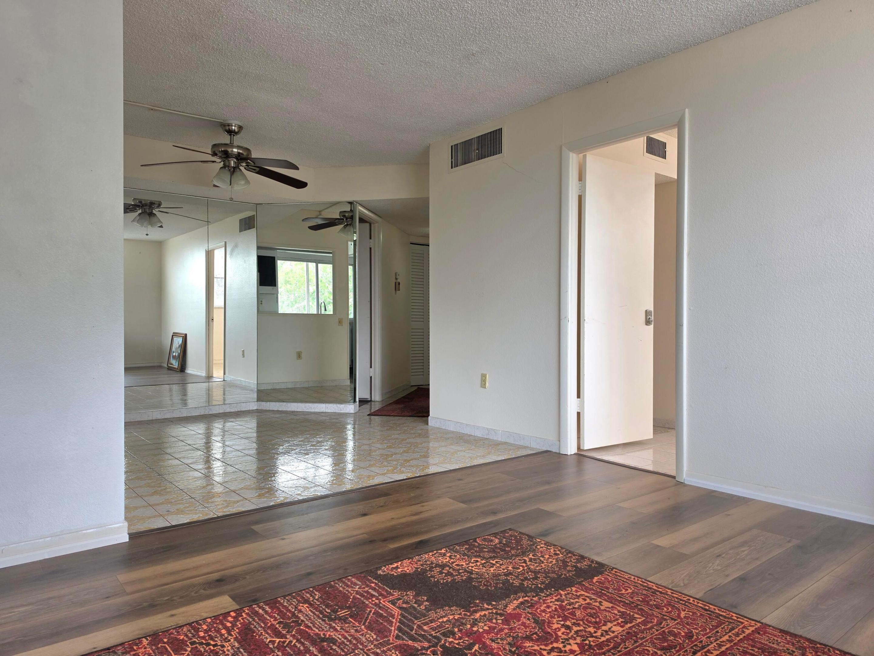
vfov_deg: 58.9
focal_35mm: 23
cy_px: 328
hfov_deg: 73.9
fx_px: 581
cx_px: 437
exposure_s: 1/182
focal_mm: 6.5
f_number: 1.4
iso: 50
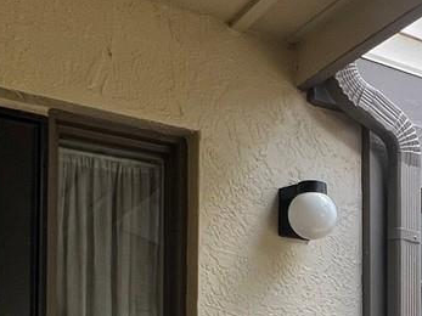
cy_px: 391
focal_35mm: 60
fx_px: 731
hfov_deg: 30.2
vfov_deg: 22.3
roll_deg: +0.6
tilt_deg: +1.8
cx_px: 413
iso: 32
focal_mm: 1.57
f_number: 1.8
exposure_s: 1/106
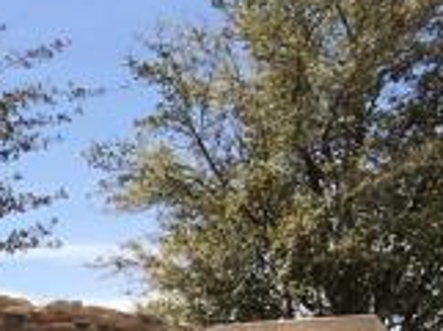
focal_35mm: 185
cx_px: -941
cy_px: 976
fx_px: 2362
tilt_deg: -7.1
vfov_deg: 7.2
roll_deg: +0.6
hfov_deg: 8.6
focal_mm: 4.15
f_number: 2.2
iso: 25
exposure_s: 1/1479
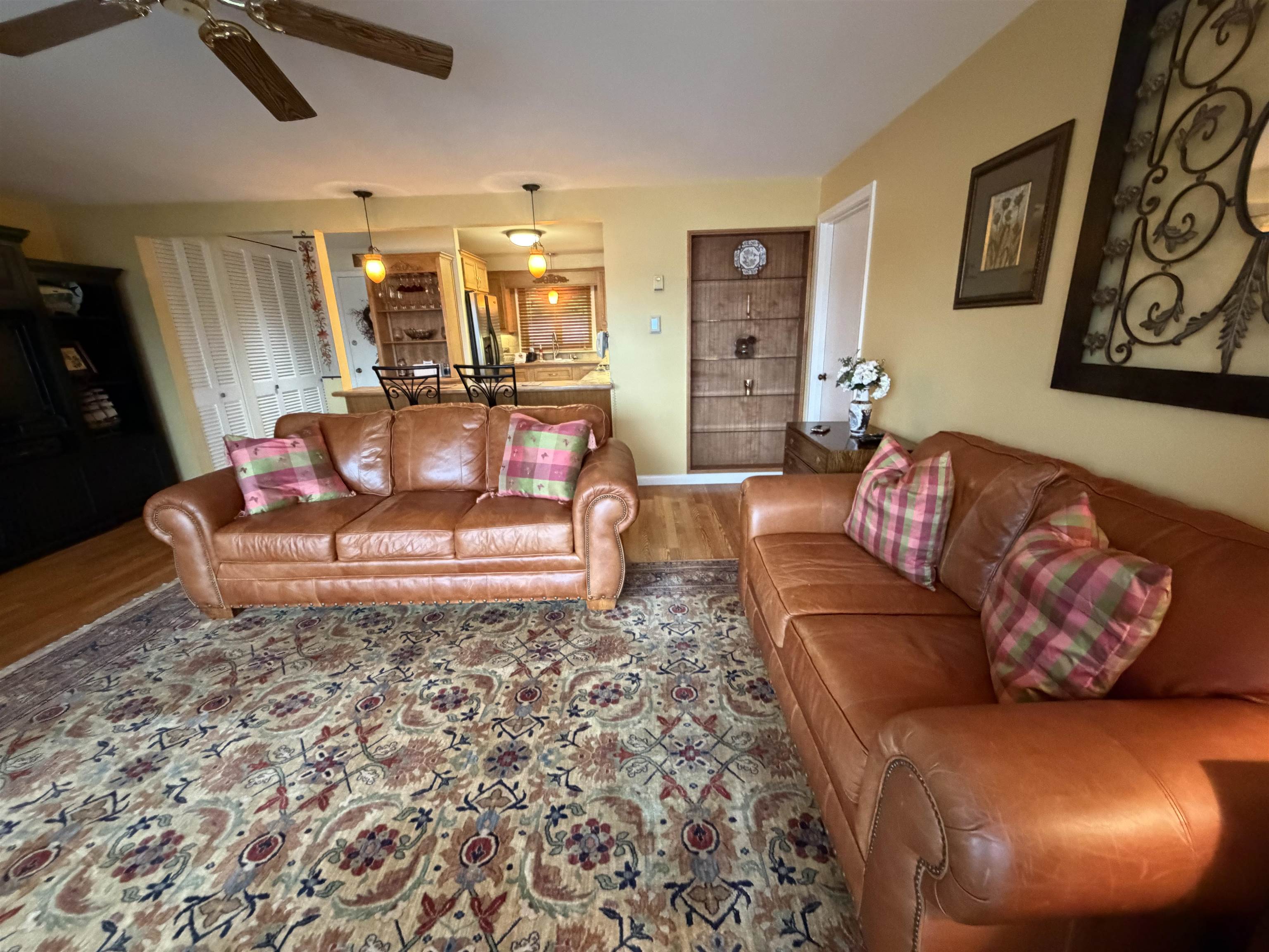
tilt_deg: -15.5
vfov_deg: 85.7
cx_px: 634
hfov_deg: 102.1
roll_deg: +2.4
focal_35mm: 14
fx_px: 513
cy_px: 476
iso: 1250
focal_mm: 2.22
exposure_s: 1/60
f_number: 2.2
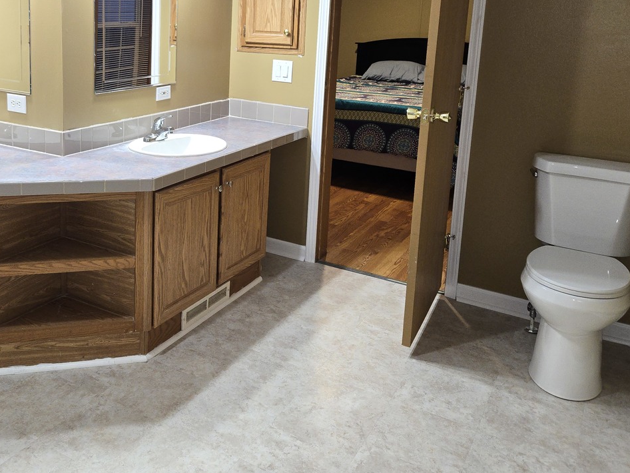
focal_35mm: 35
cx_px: 218
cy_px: 123
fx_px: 637
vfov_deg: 39.7
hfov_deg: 51.8
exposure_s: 1/40
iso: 125
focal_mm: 5.4
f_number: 1.8
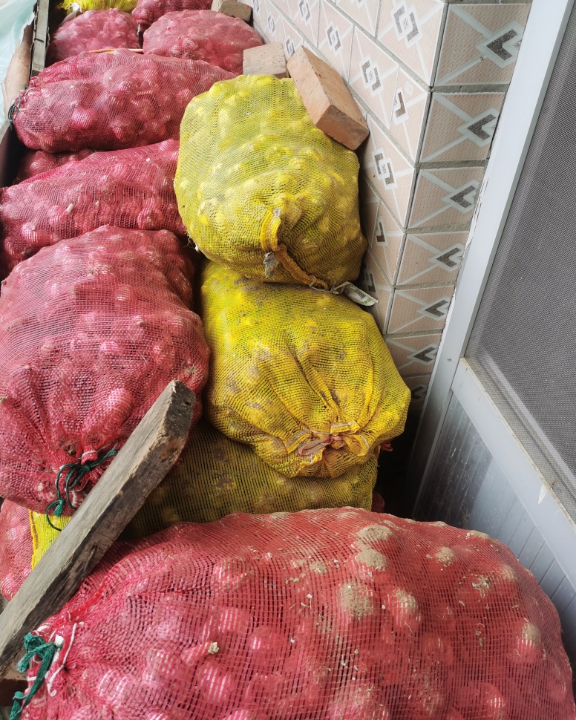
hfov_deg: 50.0
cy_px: 359
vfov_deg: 60.4
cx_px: 292
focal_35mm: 29
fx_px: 618
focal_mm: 5.58
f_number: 1.8
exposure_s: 1/129
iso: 50
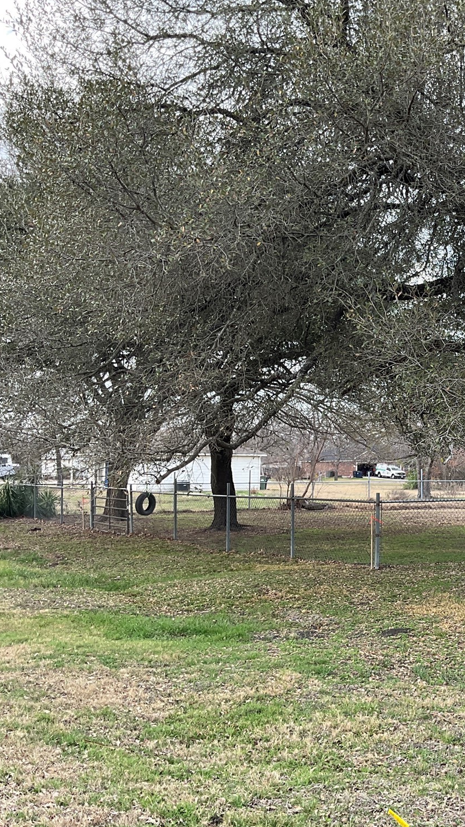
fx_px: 943
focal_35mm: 43
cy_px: 409
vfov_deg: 47.4
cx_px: 469
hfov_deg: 26.2
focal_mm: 3
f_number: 1.8
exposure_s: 1/123
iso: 16
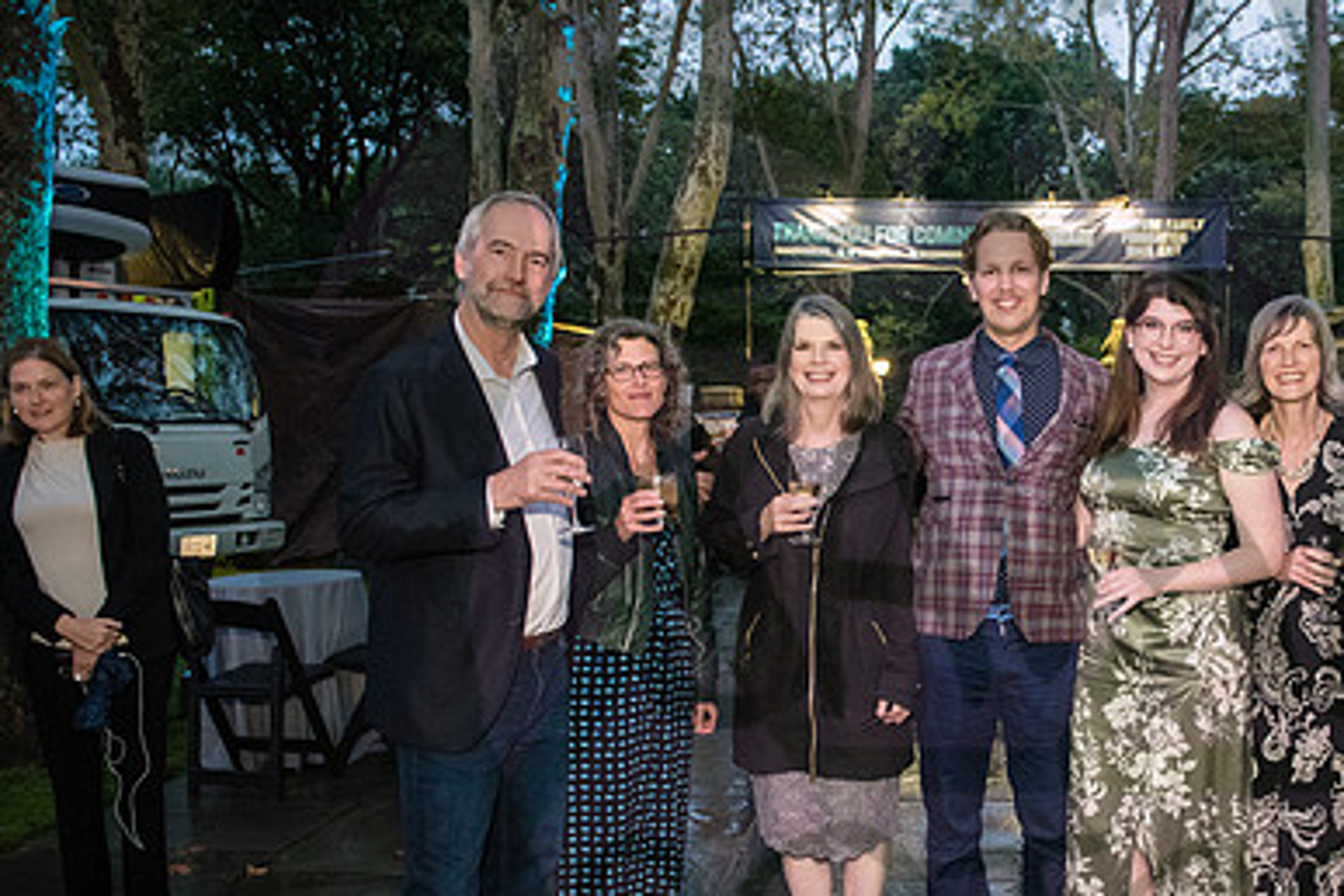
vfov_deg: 36.7
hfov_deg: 51.6
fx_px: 1344
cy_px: 550
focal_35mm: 36
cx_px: 952
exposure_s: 1/125
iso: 8000
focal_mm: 24
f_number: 3.5
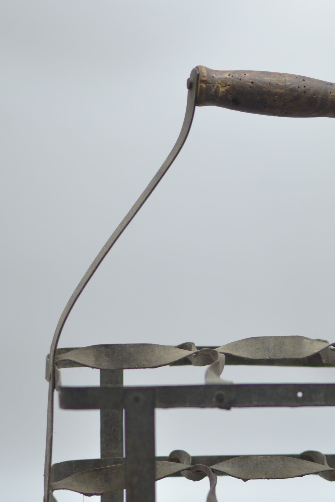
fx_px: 1409
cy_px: 324
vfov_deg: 20.2
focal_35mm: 101
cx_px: 252
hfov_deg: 13.5
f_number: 1.8
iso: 100
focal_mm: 35
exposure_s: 1/500
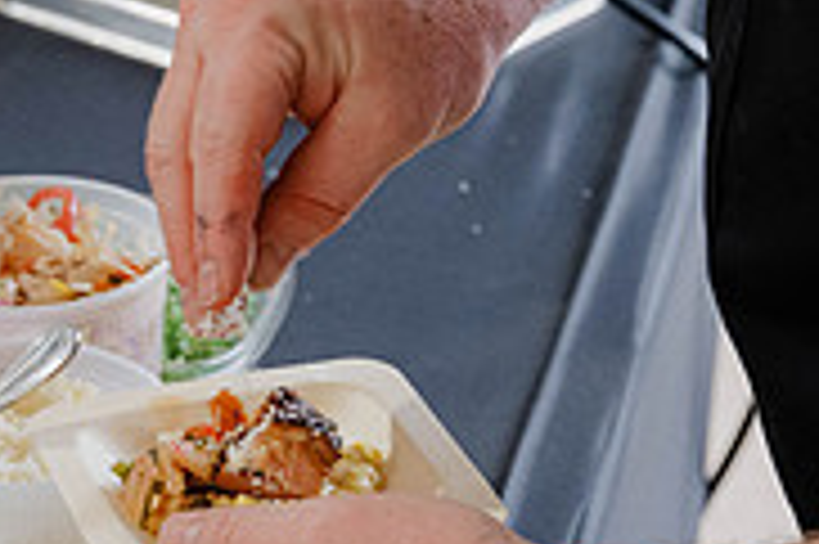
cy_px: 290
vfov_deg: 9.0
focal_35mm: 153
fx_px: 3478
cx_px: -288
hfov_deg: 12.9
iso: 3200
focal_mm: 48
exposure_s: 1/100
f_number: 5.6
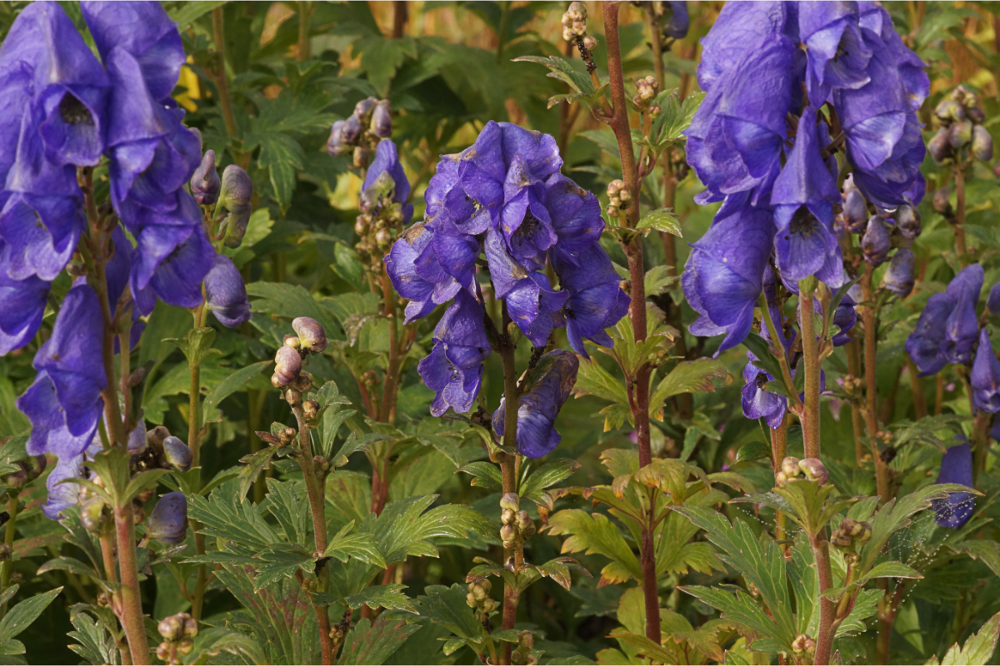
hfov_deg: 13.7
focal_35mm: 150
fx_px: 4166
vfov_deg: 9.1
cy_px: 333
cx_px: 500
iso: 500
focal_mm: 100
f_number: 14
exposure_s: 1/160
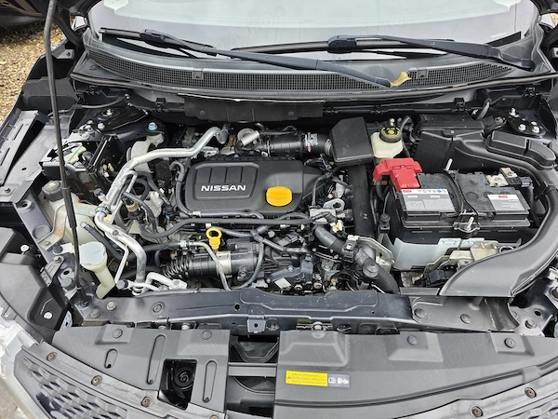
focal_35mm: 23
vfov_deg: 58.9
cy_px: 210
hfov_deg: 73.9
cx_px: 279
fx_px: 371
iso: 64
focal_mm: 6.3
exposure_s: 1/180
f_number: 1.7
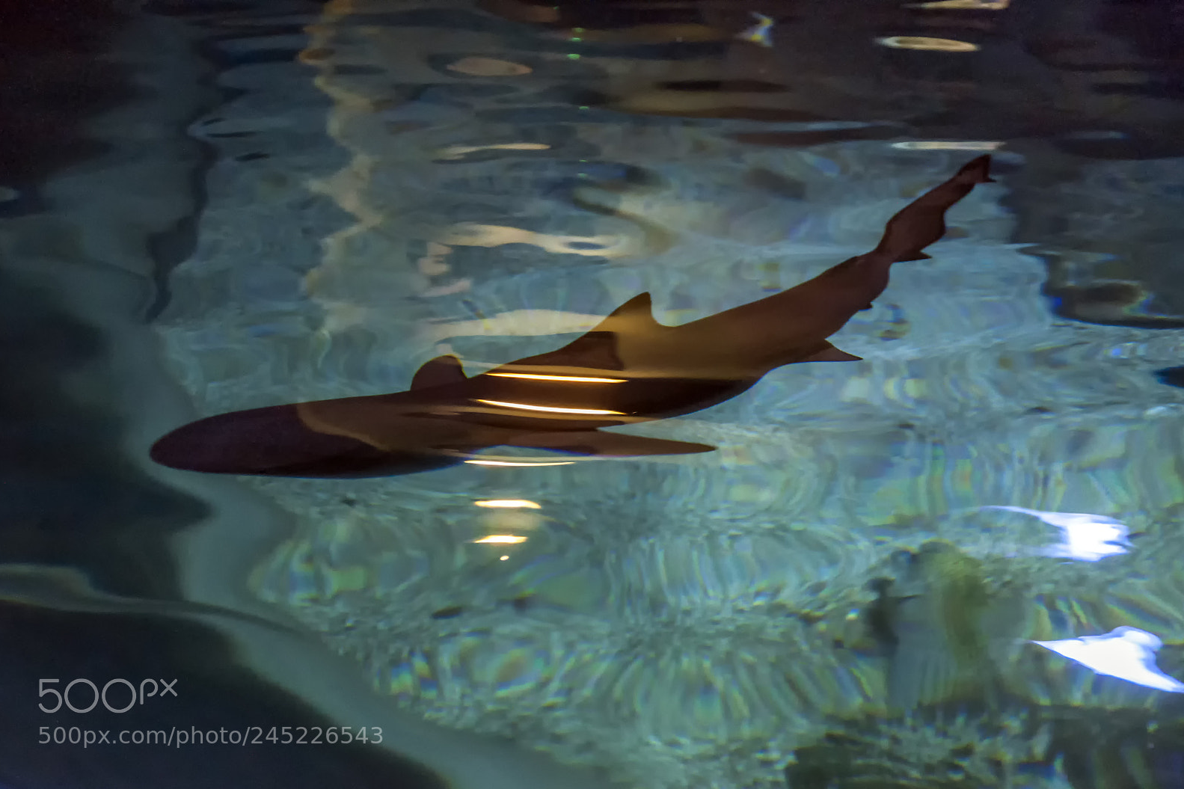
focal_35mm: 106
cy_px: 397
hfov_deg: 19.3
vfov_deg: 12.9
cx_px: 590
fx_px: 3486
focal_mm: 70
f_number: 5.3
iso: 3200
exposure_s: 1/80
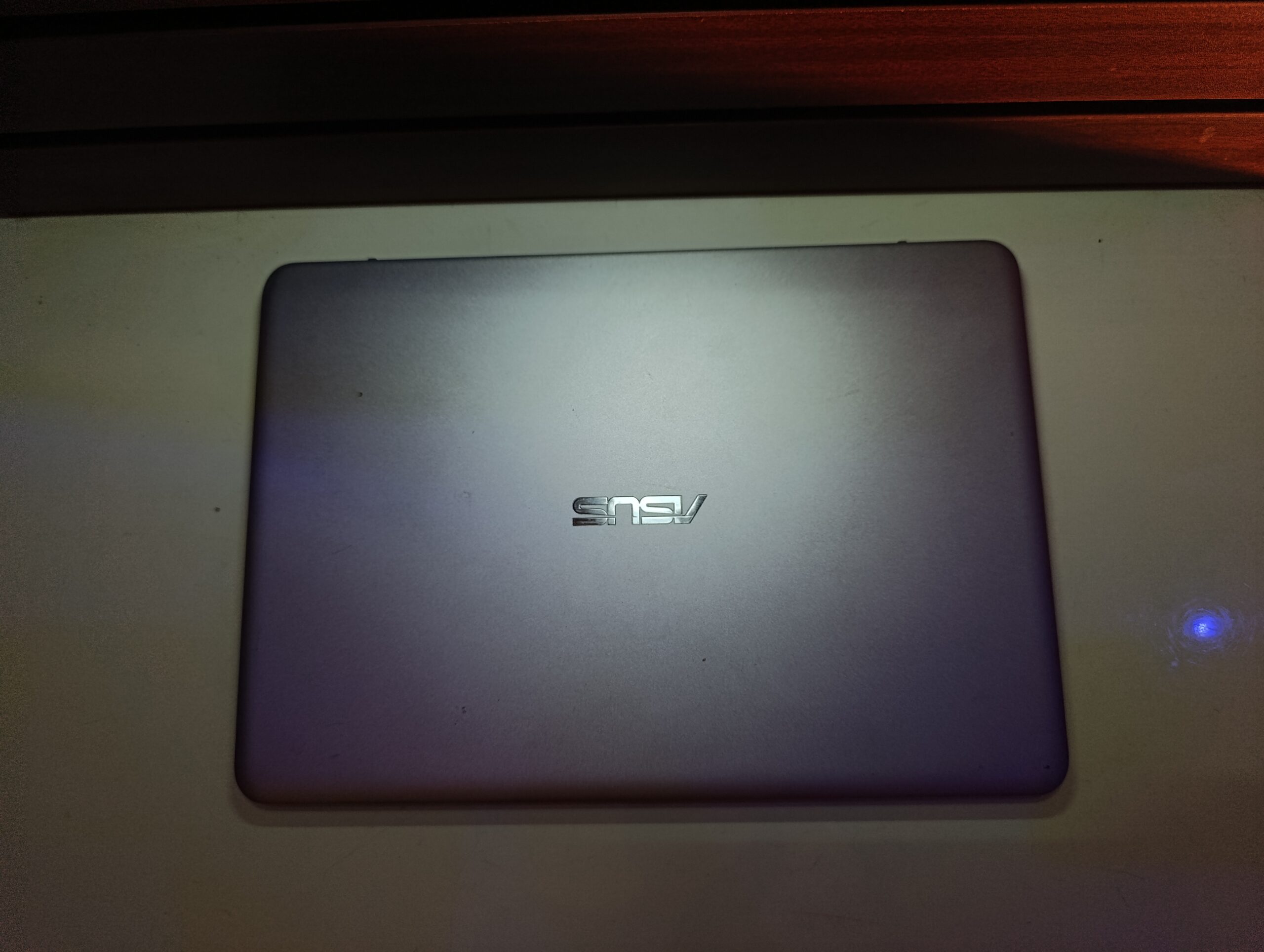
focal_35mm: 23
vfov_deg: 59.0
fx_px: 841
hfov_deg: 73.8
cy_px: 476
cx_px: 632
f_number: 1.6
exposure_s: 1/138
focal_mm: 6.14
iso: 50
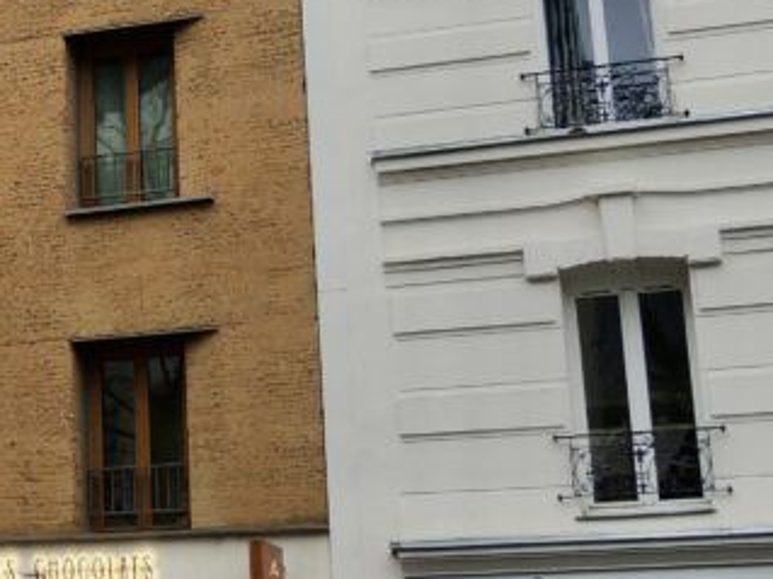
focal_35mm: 90
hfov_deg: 20.2
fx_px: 2009
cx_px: -196
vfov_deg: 16.3
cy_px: 157
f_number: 2
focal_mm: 6
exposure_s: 1/320
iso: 80
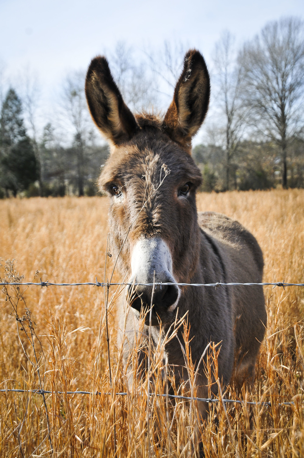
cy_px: 229
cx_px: 152
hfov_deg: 18.1
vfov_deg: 27.0
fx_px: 953
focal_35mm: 75
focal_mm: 50
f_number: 8
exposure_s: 1/500
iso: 250
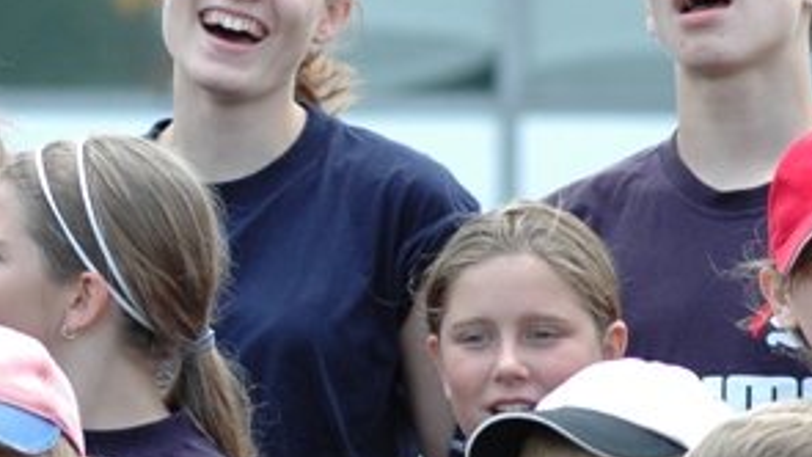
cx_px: 129
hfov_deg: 4.4
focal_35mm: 494
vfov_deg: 2.5
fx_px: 10640
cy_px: 242
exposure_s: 1/500
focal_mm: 145
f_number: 5.6
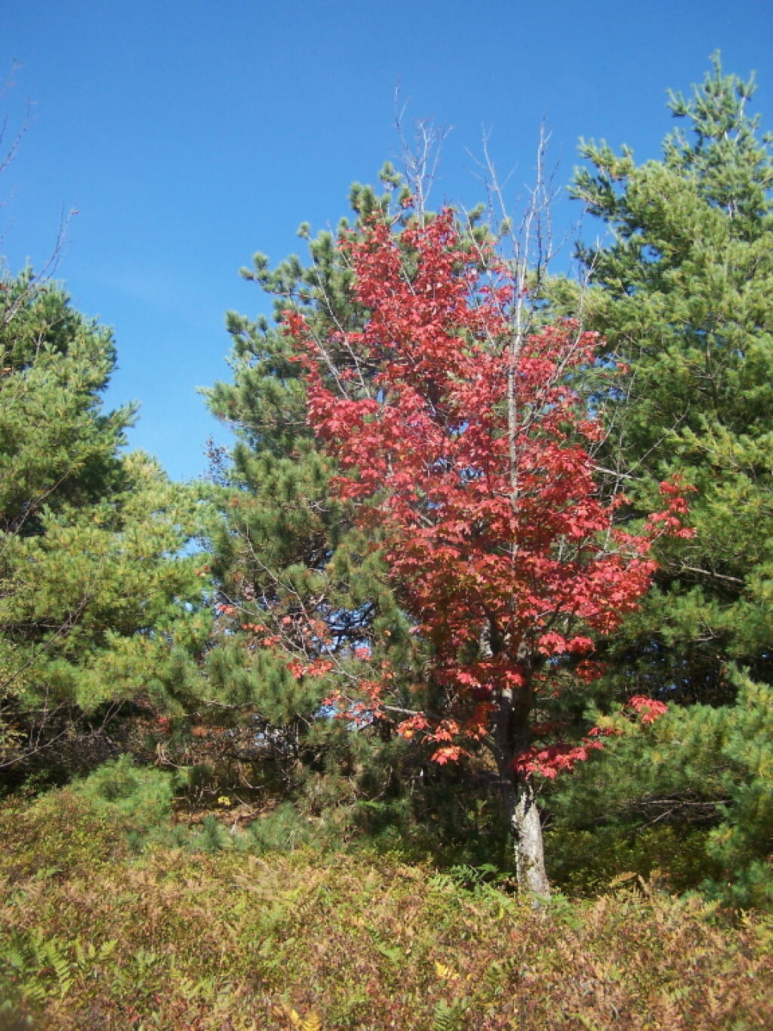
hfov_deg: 37.7
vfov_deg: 49.0
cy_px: 516
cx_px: 386
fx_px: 1131
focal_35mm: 38
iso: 80
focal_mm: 6.3
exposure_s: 1/640
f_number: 2.8
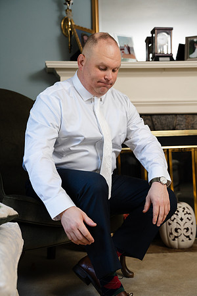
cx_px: 98
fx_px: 419
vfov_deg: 38.9
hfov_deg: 26.5
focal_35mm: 51
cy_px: 148
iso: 1000
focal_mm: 51
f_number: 4
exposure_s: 1/200
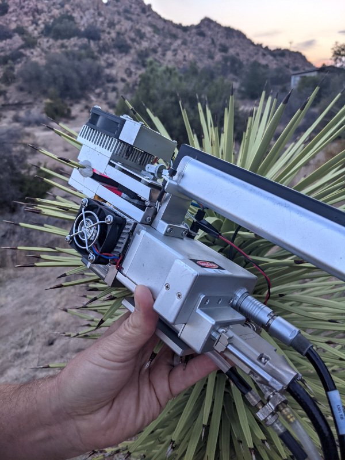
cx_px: 172
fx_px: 359
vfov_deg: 65.3
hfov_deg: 51.4
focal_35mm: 27
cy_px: 230
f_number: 1.73
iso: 52
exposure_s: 1/120
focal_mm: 4.38
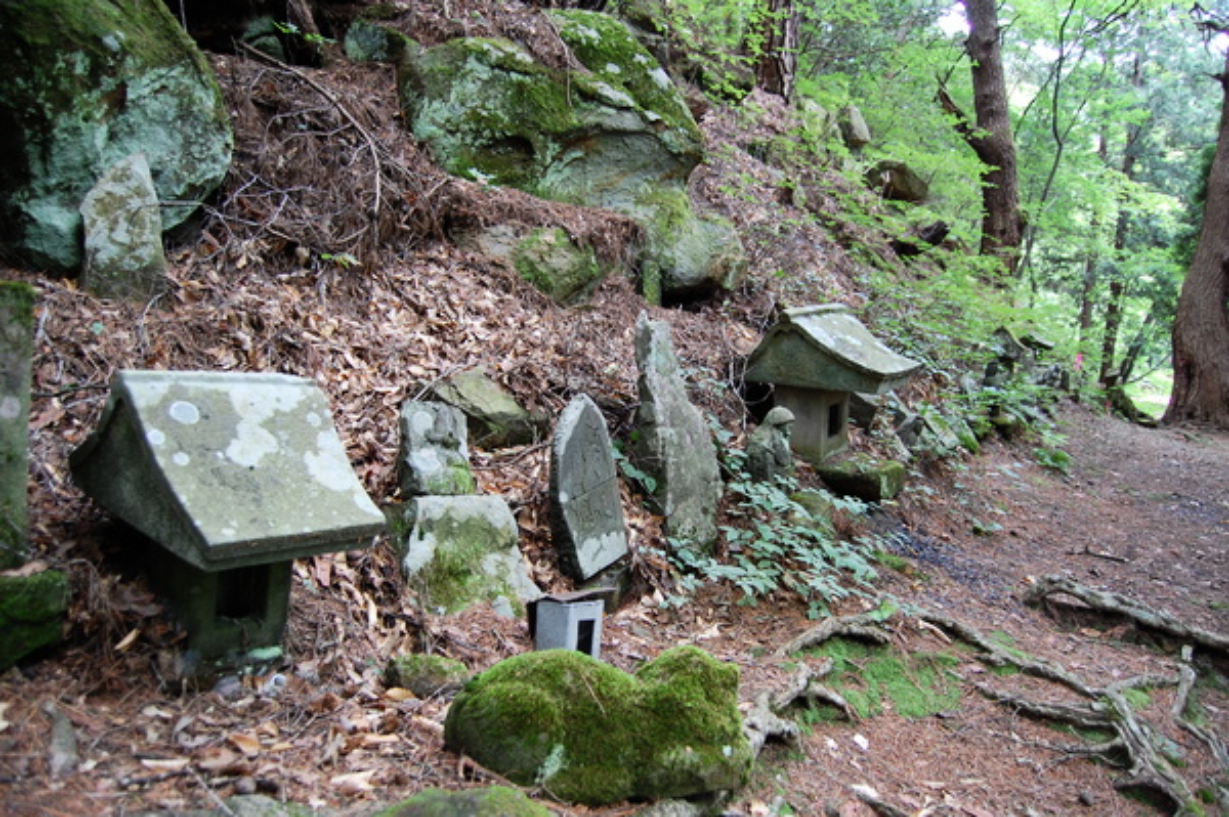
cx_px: 614
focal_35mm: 27
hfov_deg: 67.4
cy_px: 408
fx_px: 921
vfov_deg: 47.9
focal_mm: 18
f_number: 3.5
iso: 200
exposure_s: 1/10
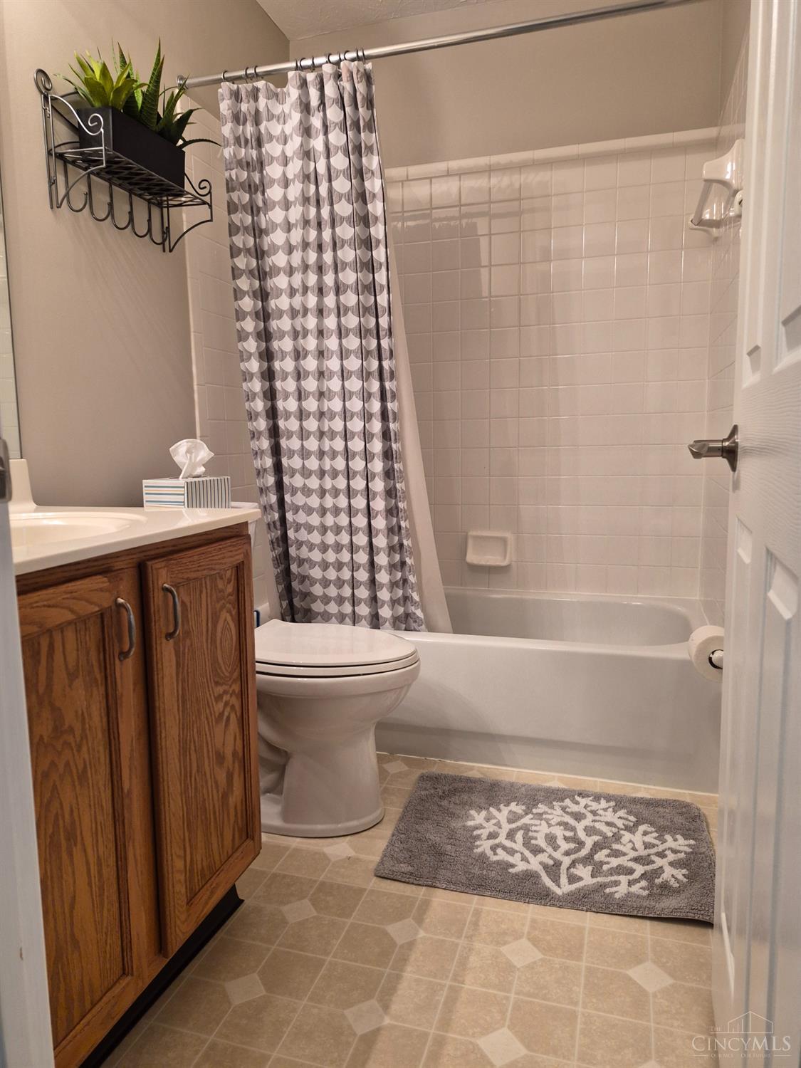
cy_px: 534
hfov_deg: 58.9
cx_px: 400
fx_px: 710
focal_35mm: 23
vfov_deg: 73.9
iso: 400
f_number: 1.8
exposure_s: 1/120
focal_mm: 5.4
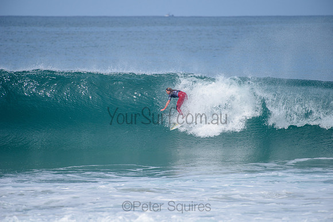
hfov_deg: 4.1
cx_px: 166
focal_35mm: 500
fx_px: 4626
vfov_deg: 2.8
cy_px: 111
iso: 250
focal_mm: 500
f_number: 6.3
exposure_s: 1/2500
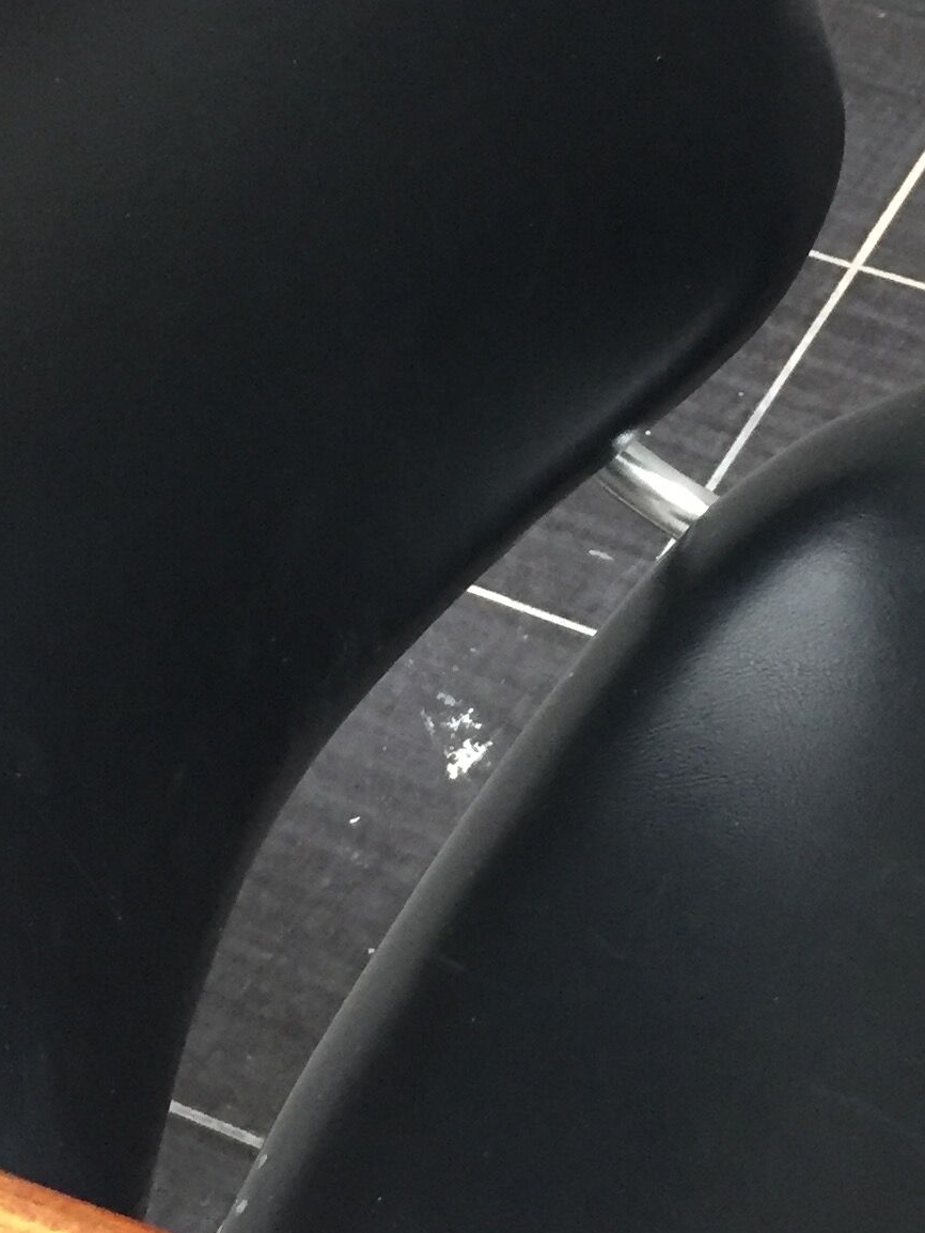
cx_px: 660
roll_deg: -1.0
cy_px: 436
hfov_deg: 17.9
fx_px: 2920
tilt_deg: -42.8
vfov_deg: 23.7
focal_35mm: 82
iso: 250
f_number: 2.2
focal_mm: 4.15
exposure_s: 1/33
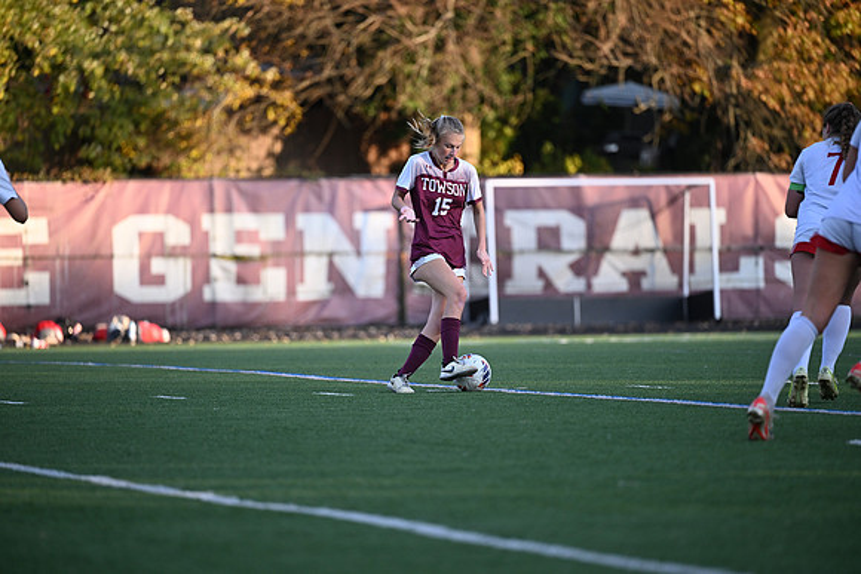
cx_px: 430
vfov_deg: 6.9
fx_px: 4784
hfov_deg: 10.3
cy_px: 287
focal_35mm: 200
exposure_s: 1/2500
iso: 1000
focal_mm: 200
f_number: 2.8
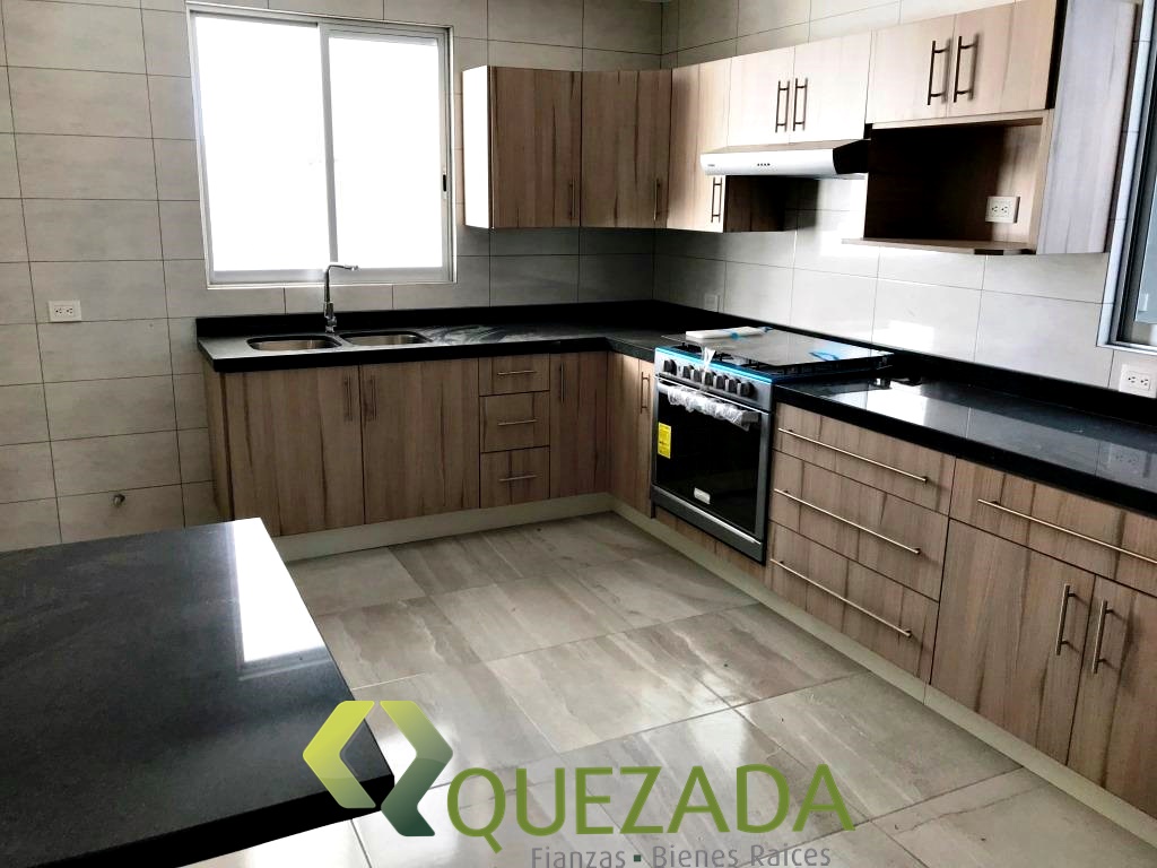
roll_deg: -1.3
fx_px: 936
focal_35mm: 28
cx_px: 578
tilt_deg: -13.8
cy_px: 434
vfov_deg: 49.7
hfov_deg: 63.4
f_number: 1.8
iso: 25
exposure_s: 1/60
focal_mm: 3.99
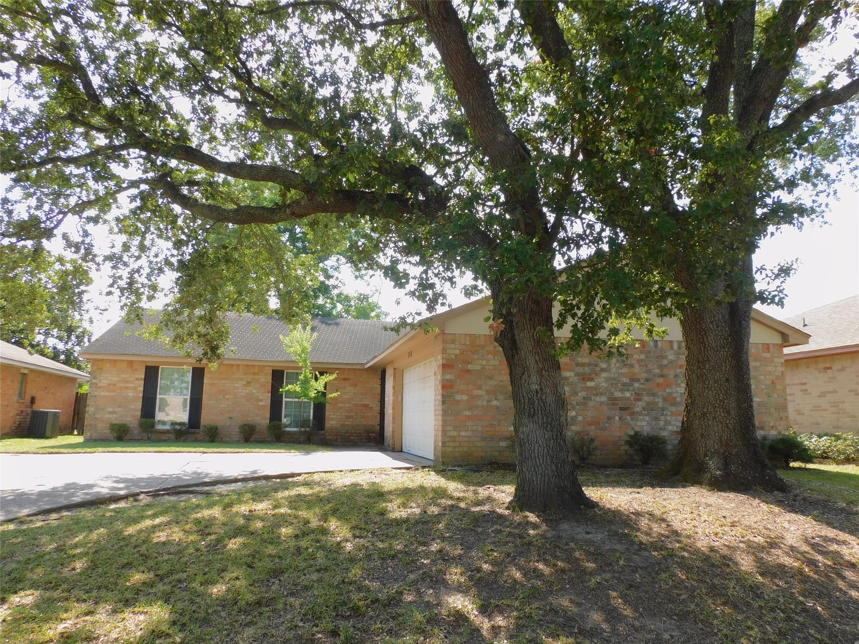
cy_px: 322
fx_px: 596
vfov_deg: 56.8
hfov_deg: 71.6
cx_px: 430
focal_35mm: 24
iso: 125
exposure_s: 1/320
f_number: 3.3
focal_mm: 4.3
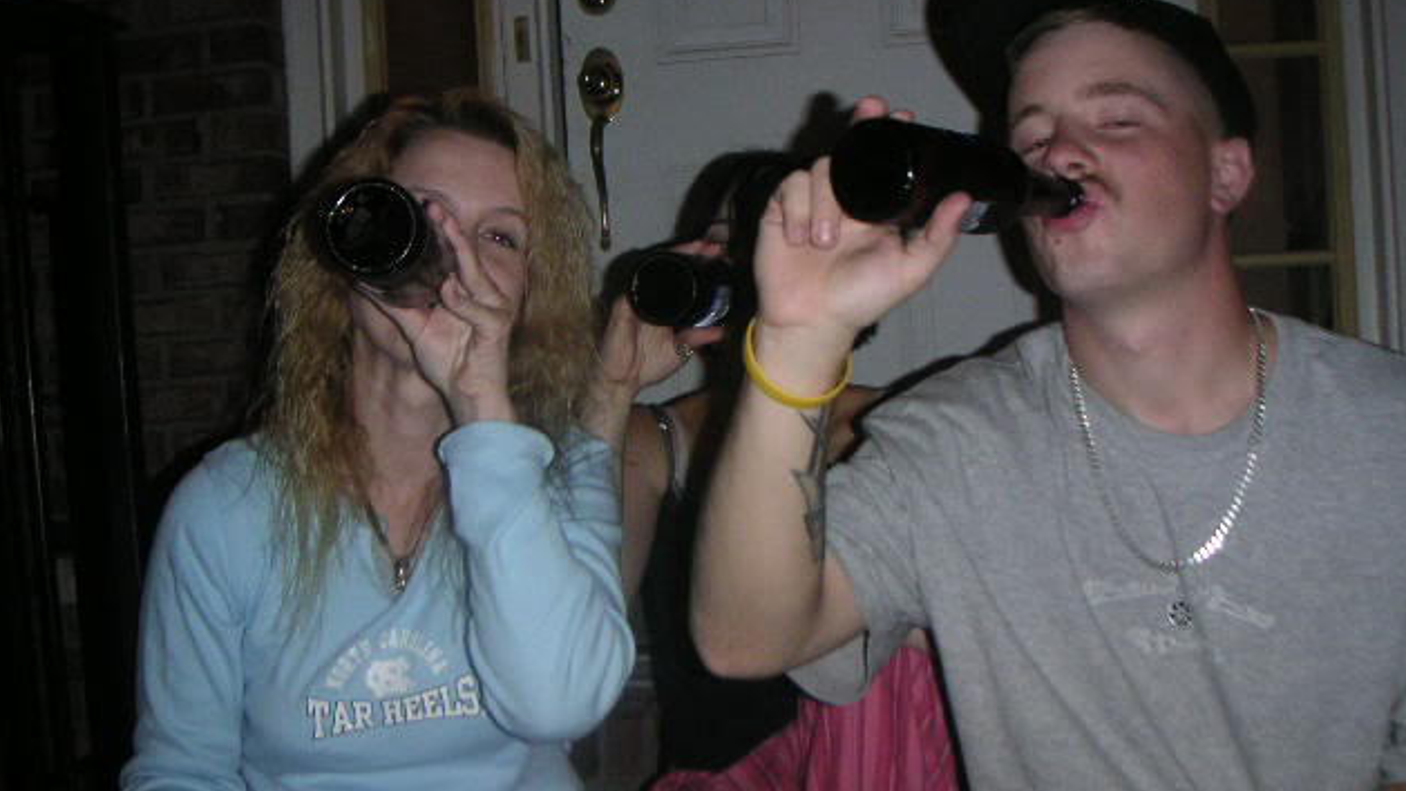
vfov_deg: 29.0
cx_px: 711
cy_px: 398
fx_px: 1529
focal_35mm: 41
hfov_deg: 49.4
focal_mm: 5.7
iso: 160
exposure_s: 1/45
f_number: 2.8
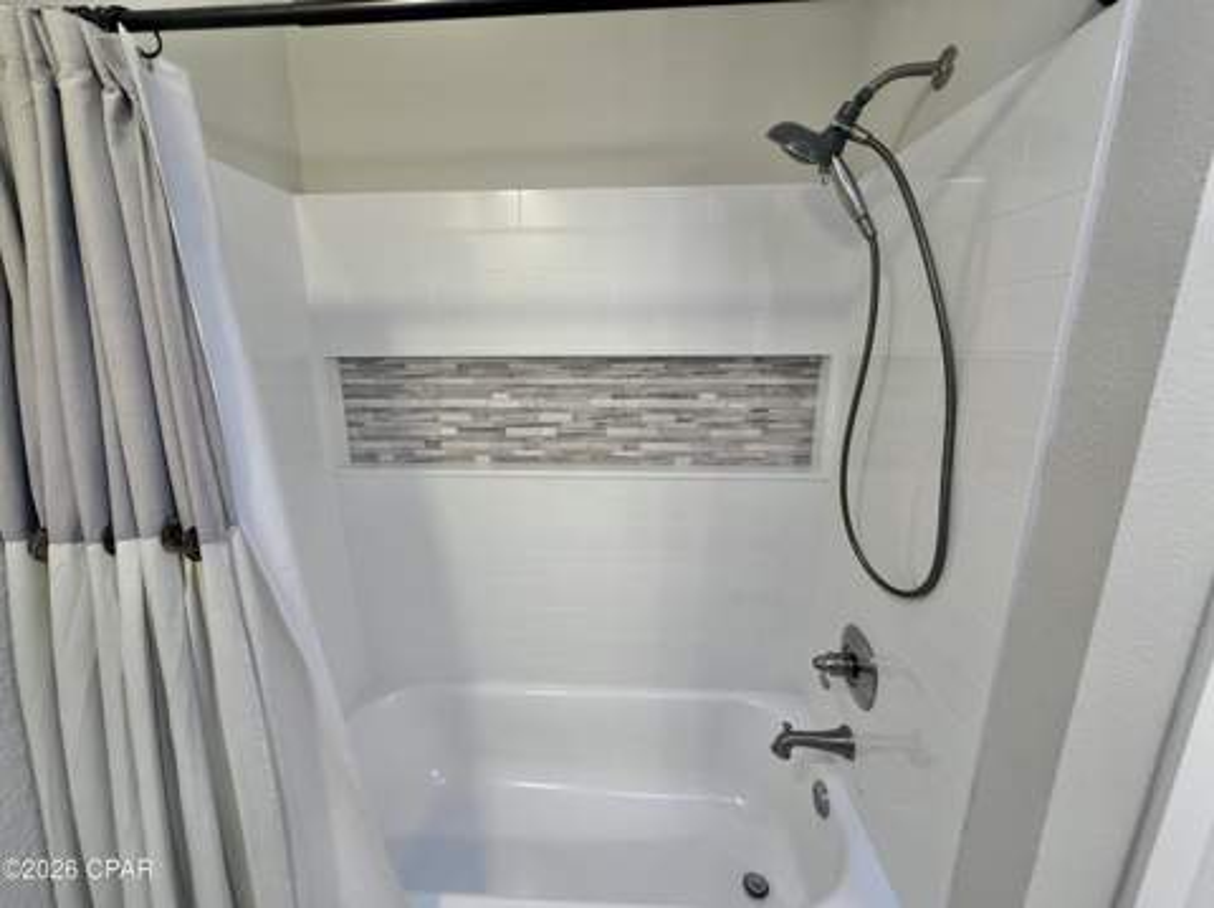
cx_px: 607
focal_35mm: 14
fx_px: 490
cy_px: 454
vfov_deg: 85.6
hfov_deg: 102.1
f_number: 2.2
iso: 320
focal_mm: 2.22
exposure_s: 1/120
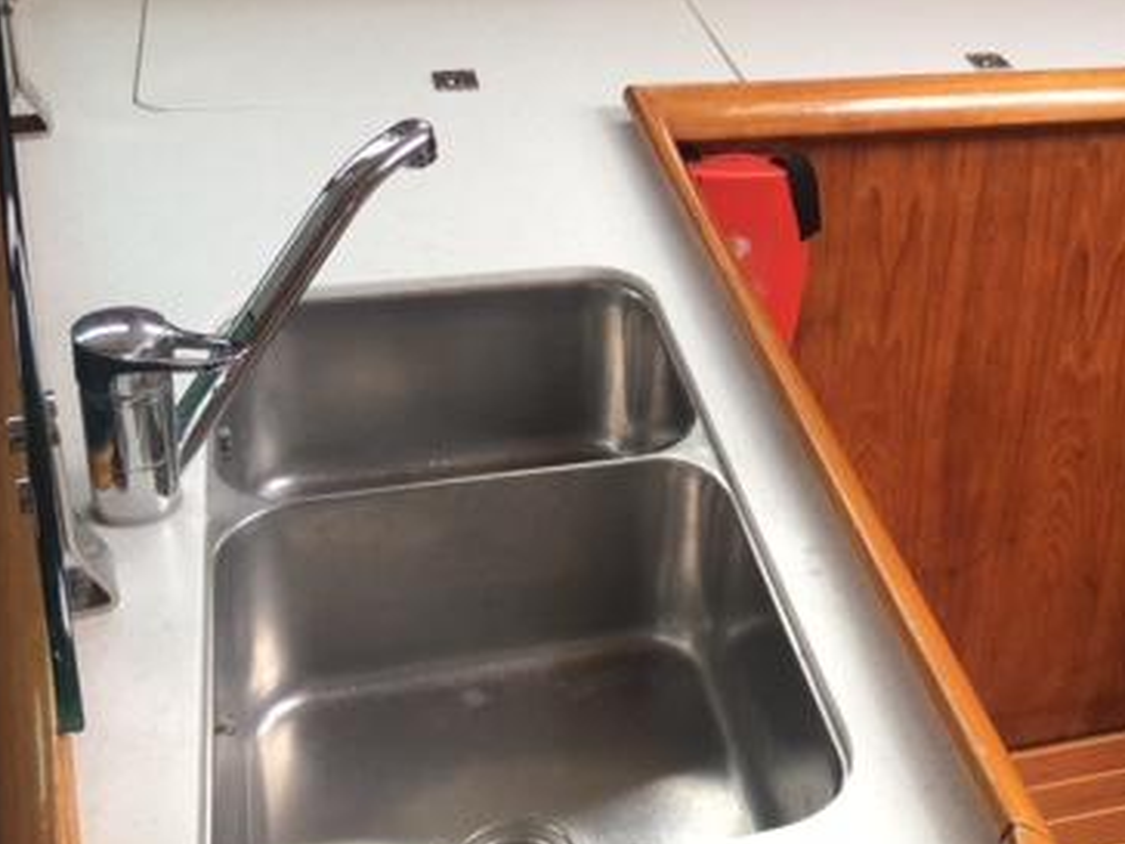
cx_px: 899
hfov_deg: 36.2
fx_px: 1657
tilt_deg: -26.3
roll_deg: -5.0
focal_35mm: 51
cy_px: 241
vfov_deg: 28.3
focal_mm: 4.15
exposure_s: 1/100
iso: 40
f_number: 2.2
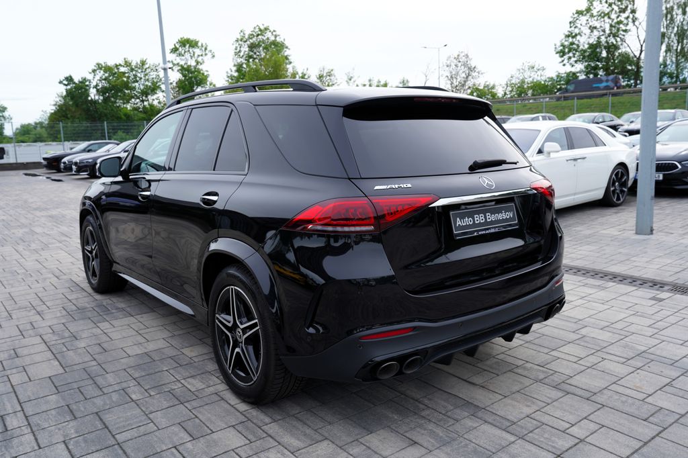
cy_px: 229
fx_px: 554
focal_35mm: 29
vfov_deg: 44.9
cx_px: 344
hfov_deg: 63.7
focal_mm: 29
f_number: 6.3
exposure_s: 1/160
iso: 100
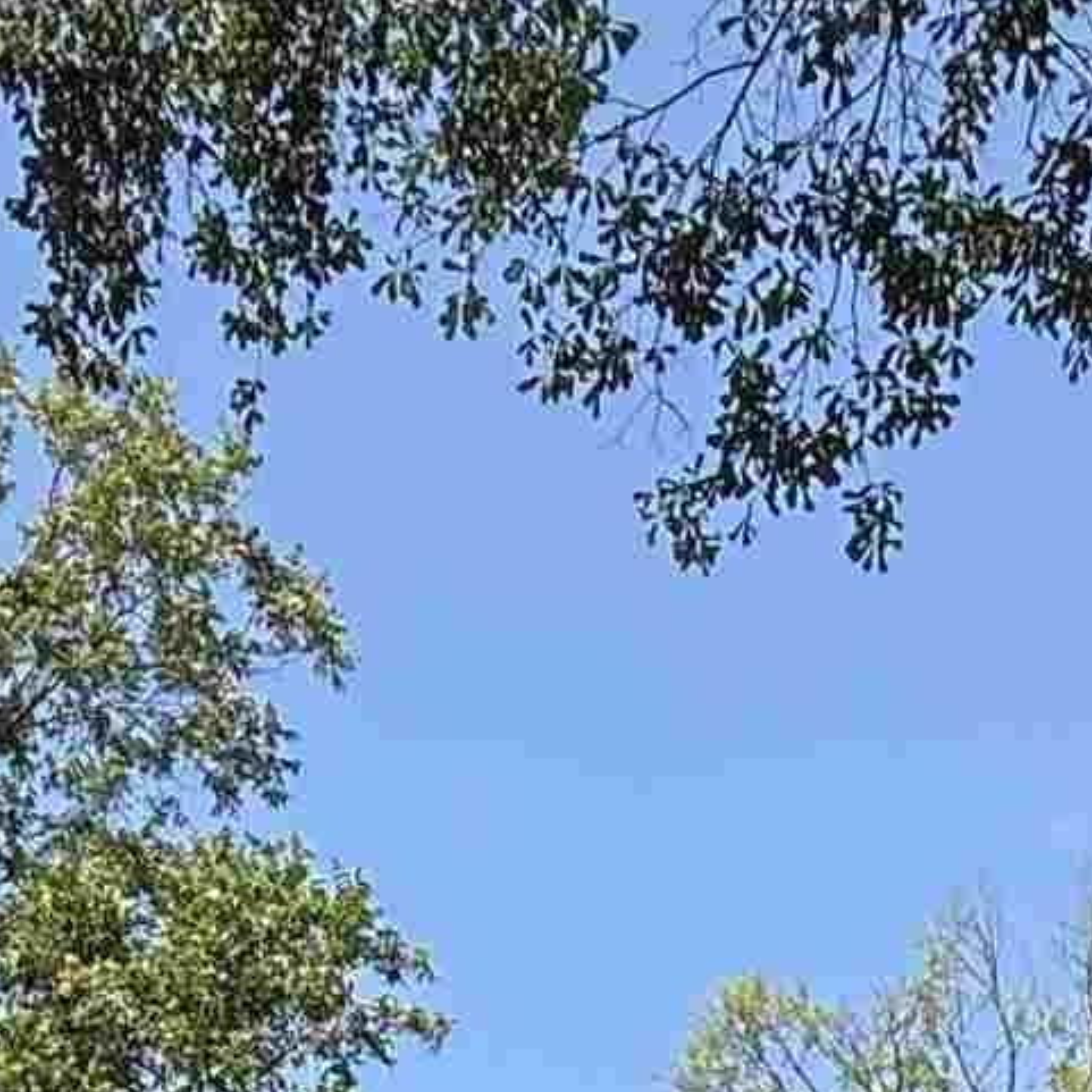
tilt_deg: +11.3
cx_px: 561
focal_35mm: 79
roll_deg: -2.2
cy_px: 2011
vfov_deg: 17.4
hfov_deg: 21.9
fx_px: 2820
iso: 50
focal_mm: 2.22
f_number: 2.2
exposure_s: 1/579
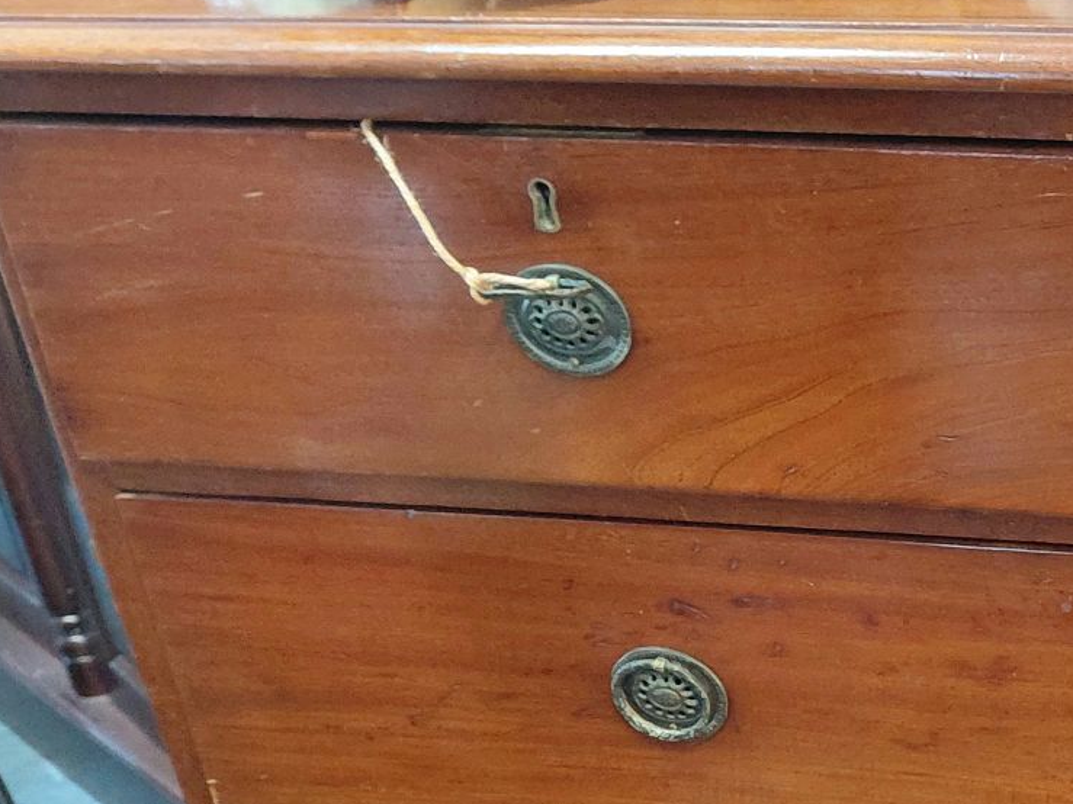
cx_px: 1337
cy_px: 787
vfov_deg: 20.7
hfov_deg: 25.0
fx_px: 2138
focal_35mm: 69
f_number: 1.8
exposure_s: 1/25.1
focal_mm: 4.69
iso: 640
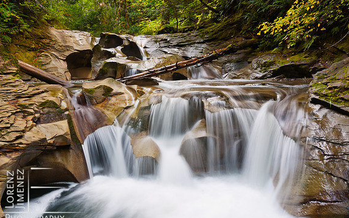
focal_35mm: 30
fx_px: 285
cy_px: 102
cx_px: 173
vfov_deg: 41.8
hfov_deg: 62.9
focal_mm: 14
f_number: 16
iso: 100
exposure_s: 1
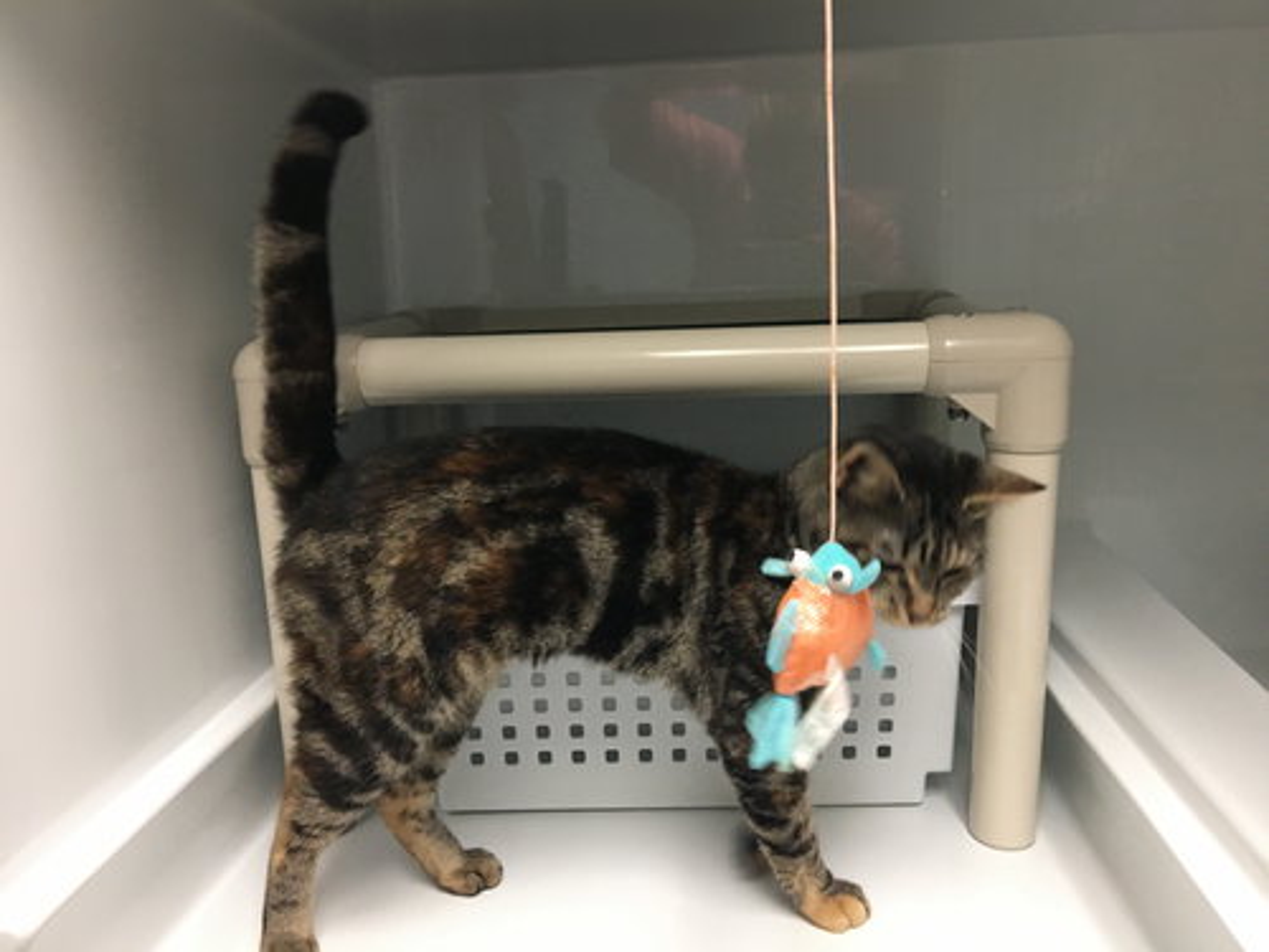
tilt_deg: -13.7
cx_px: 634
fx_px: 1063
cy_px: 476
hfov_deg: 61.7
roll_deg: +2.7
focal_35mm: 29
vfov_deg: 48.2
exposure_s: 1/15
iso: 80
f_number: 2.2
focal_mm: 4.15
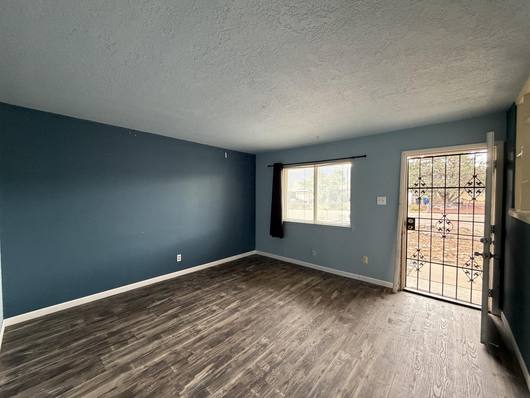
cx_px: 265
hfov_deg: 102.1
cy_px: 199
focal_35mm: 14
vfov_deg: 85.7
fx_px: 214
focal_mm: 2.22
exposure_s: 1/60
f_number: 2.2
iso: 400
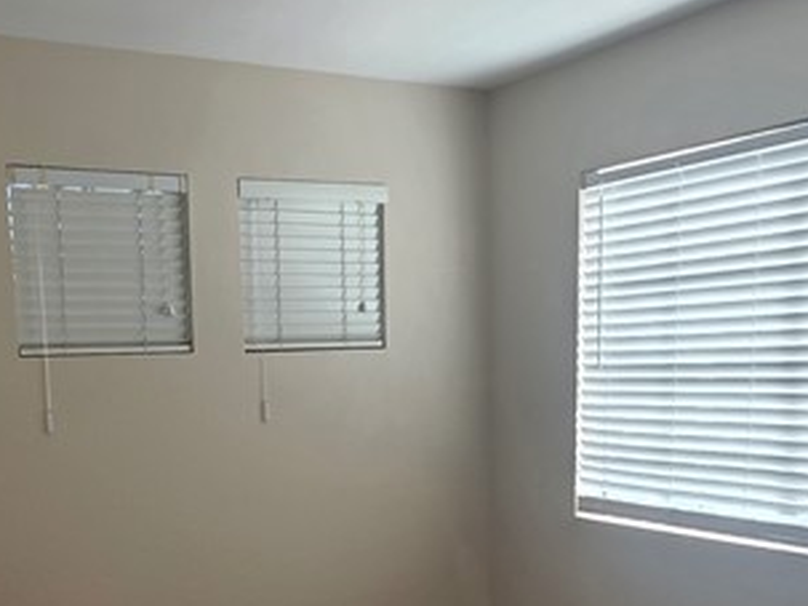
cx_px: 347
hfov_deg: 42.9
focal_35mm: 44
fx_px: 1027
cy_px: 531
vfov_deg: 31.5
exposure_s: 1/120
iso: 40
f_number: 1.9
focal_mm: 2.2
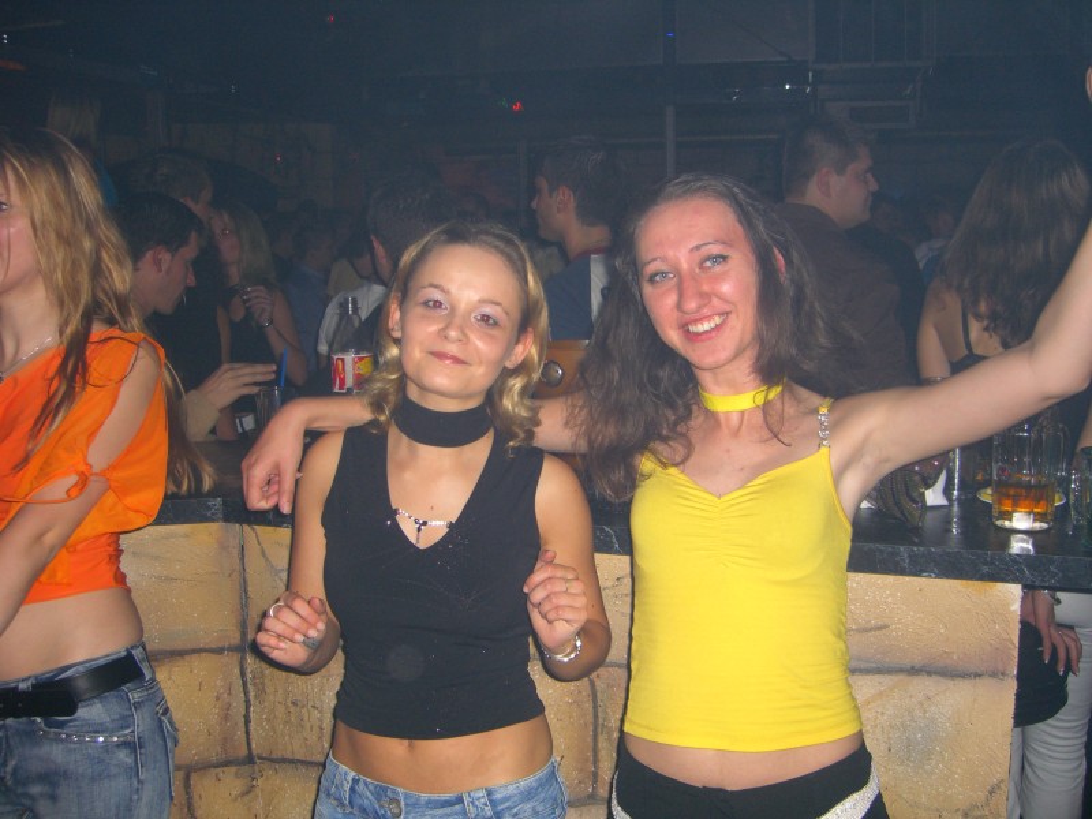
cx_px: 546
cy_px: 410
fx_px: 1199
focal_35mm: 38
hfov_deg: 49.0
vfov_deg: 37.7
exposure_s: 1/60
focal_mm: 7.9
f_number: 2.8
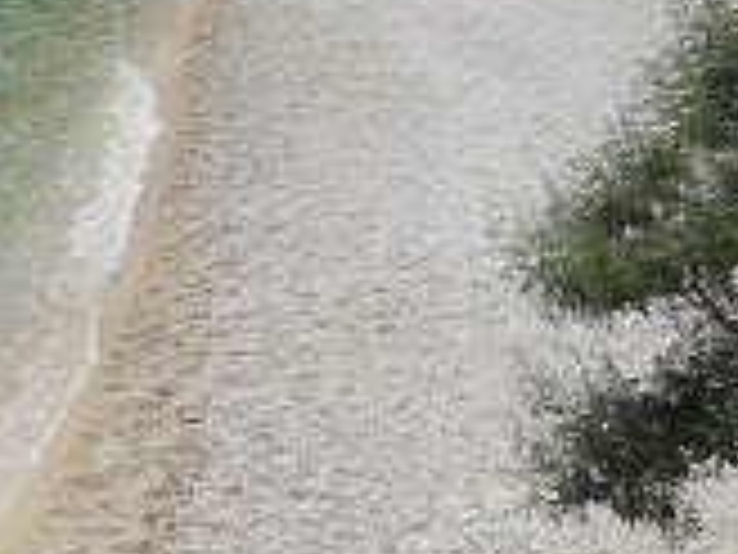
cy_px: 110
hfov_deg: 26.7
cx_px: 52
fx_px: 1492
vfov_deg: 20.8
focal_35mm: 70
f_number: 8
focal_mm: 4.9
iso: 80
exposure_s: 1/250
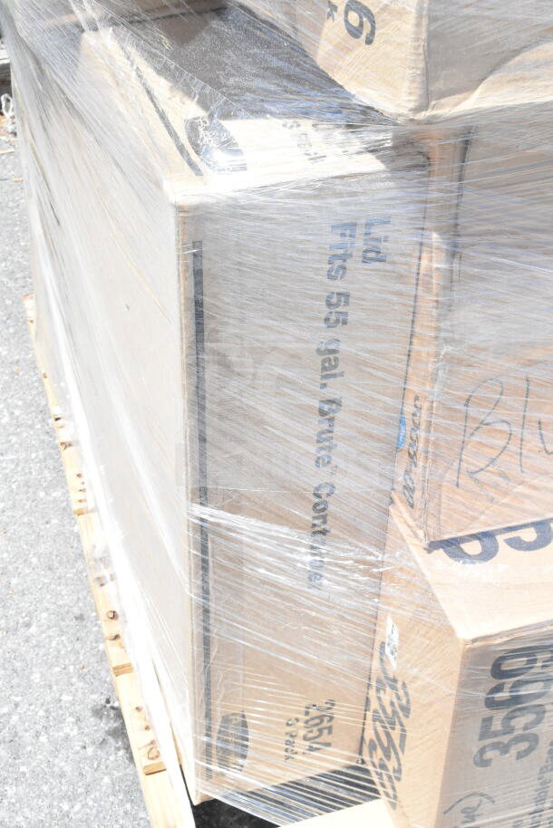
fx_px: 1071
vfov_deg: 42.3
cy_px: 414
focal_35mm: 46
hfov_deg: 29.0
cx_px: 276
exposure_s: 1/640
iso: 1600
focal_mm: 31
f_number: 13
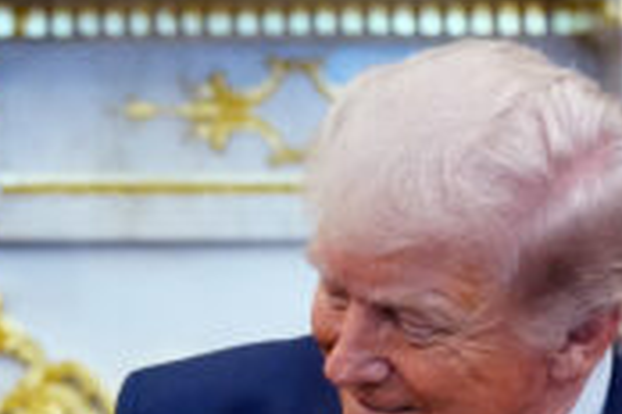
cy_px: 493
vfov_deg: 5.1
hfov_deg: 7.5
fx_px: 4665
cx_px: -311
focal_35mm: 270
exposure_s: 1/400
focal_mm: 70
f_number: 2.8
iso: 5000
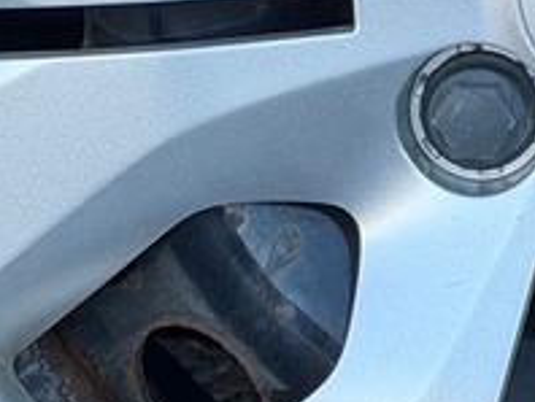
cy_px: -100
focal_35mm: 310
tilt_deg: -10.6
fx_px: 4797
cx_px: 603
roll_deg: -1.1
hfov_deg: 6.4
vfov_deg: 4.8
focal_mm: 6.76
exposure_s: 1/574
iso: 64
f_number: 1.78
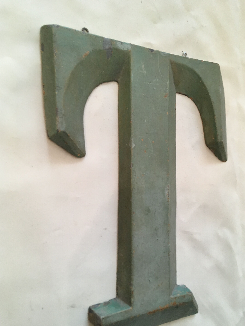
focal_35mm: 31
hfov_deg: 45.4
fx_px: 293
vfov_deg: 58.3
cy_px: 174
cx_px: 125
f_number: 2.2
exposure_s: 1/33
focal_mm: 4.15
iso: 125
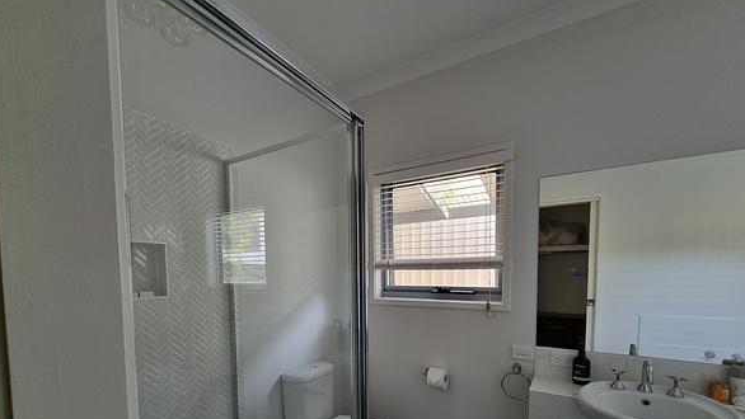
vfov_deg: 68.3
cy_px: 285
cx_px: 366
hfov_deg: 103.0
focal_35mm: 15
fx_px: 296
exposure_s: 1/50
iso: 200
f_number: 2.2
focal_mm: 2.2
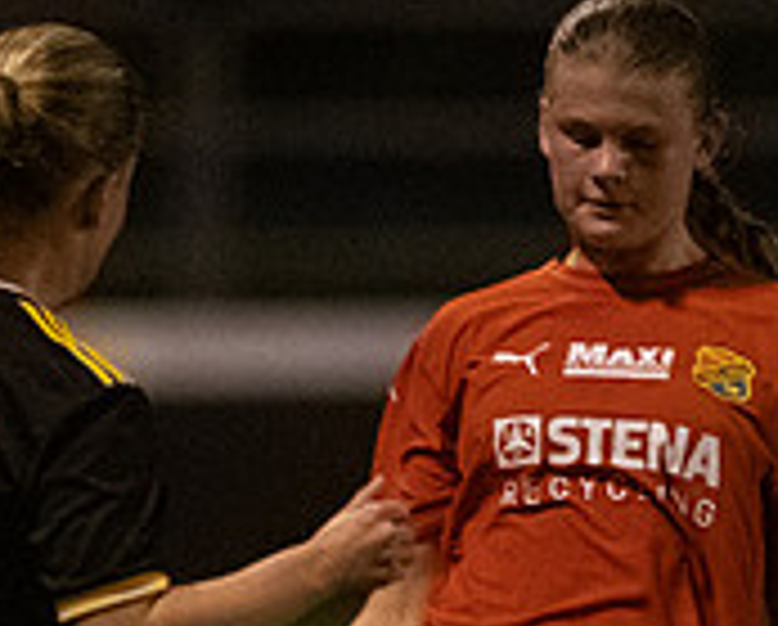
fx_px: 45092
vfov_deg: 0.8
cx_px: 702
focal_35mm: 1955
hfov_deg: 1.0
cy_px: 750
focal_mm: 300
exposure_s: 1/640
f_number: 3.2
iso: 8000
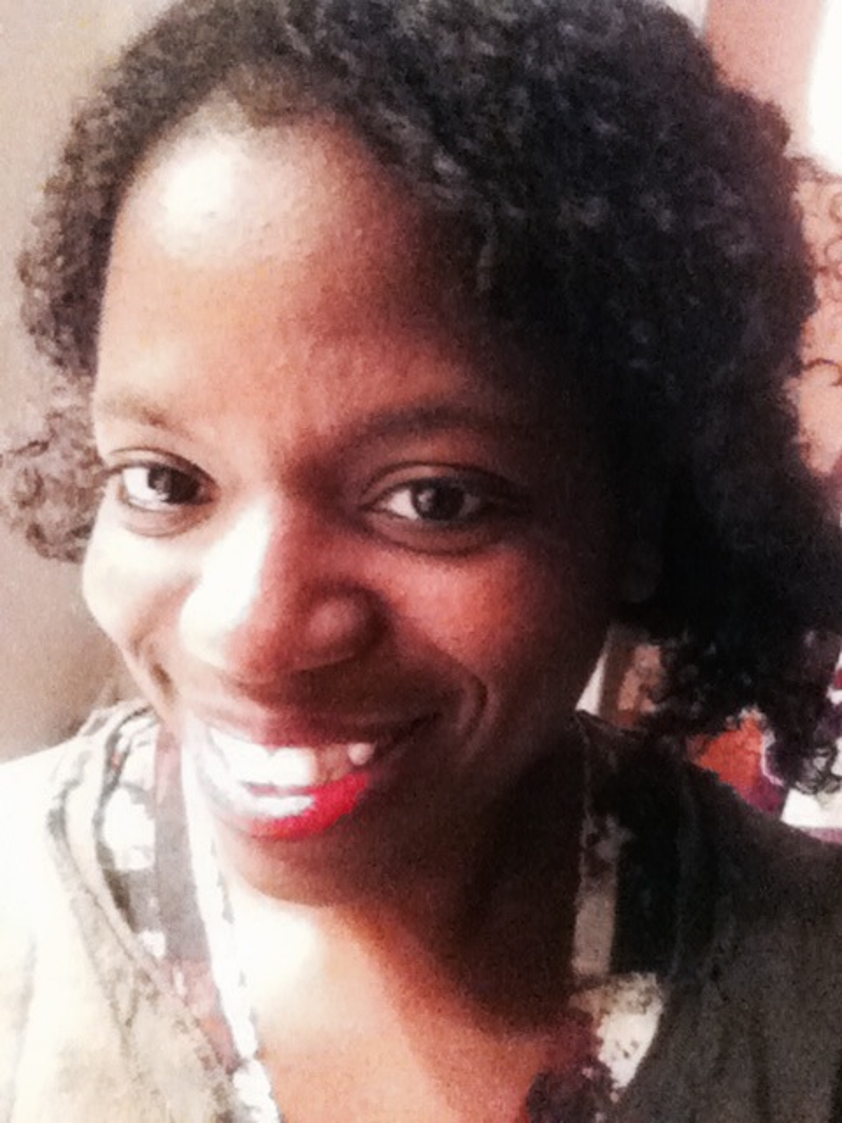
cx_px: 421
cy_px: 562
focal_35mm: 35
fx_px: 1135
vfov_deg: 52.6
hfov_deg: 40.7
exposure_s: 1/15
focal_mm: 3.85
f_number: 2.4
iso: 2500
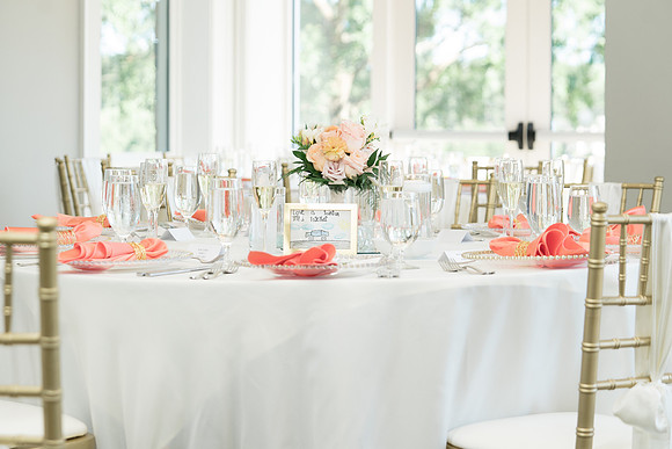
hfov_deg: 26.6
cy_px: 226
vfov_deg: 17.9
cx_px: 334
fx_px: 1422
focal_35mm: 76
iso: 500
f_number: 4
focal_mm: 74
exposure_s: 1/200
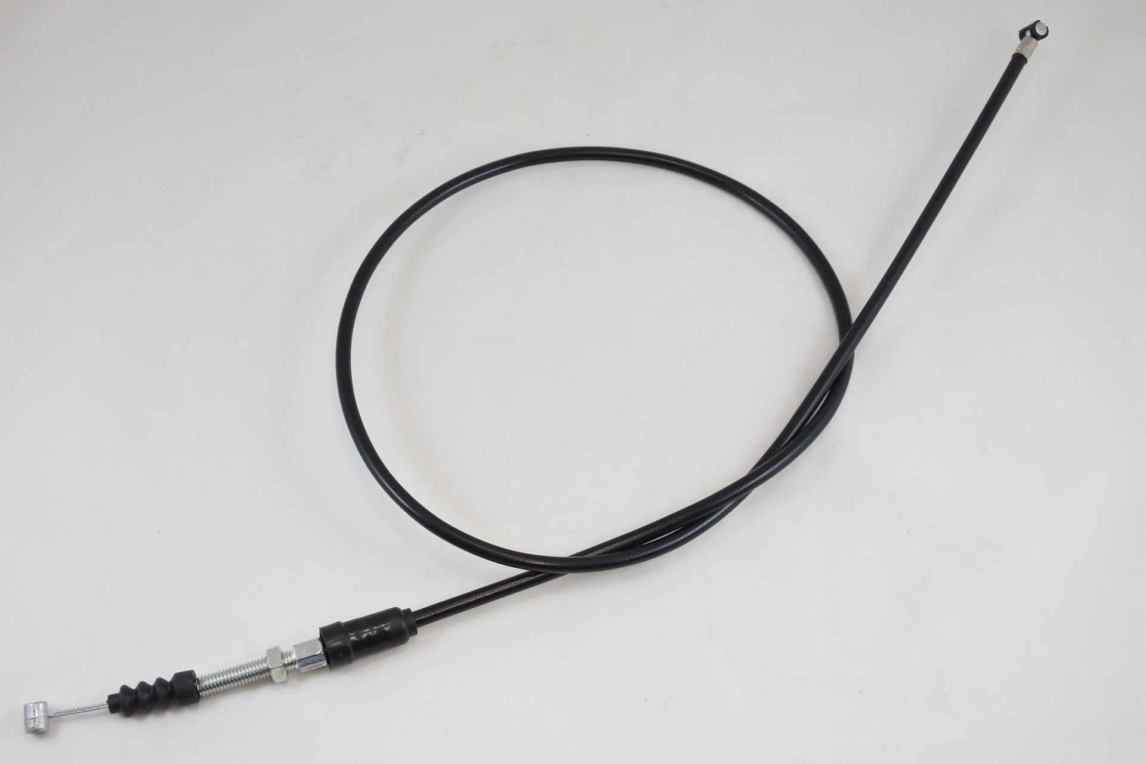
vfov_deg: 29.2
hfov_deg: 42.7
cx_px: 573
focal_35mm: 46
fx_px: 1464
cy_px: 382
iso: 400
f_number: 4.5
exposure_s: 1/125
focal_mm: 17.2
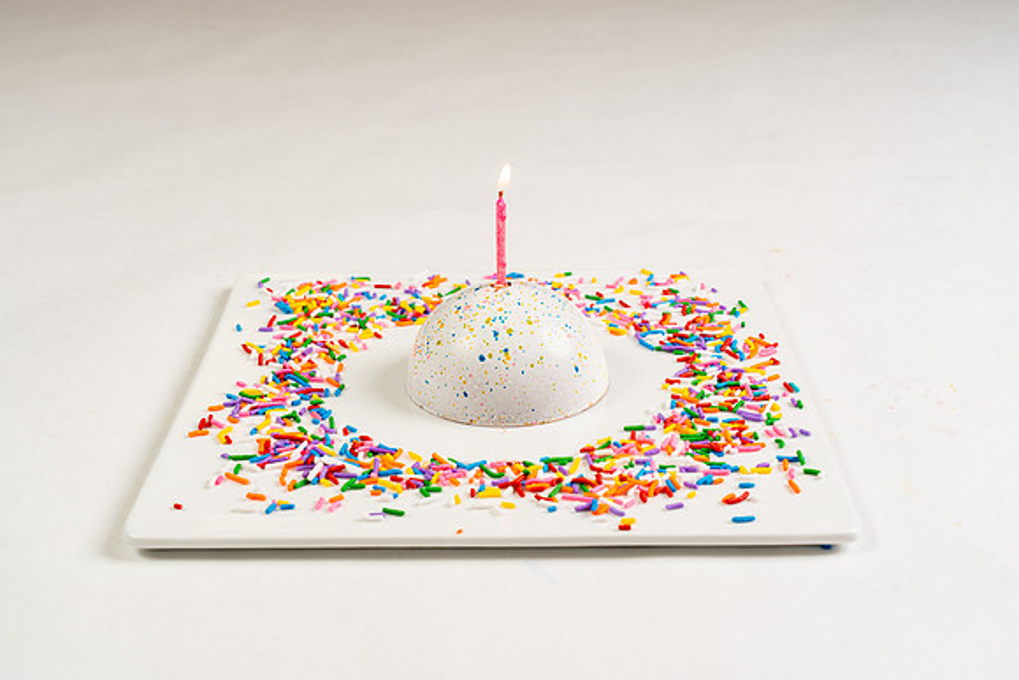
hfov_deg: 37.3
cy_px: 340
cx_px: 510
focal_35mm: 53
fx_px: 1509
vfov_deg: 25.4
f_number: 11
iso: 250
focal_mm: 52
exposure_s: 1/125
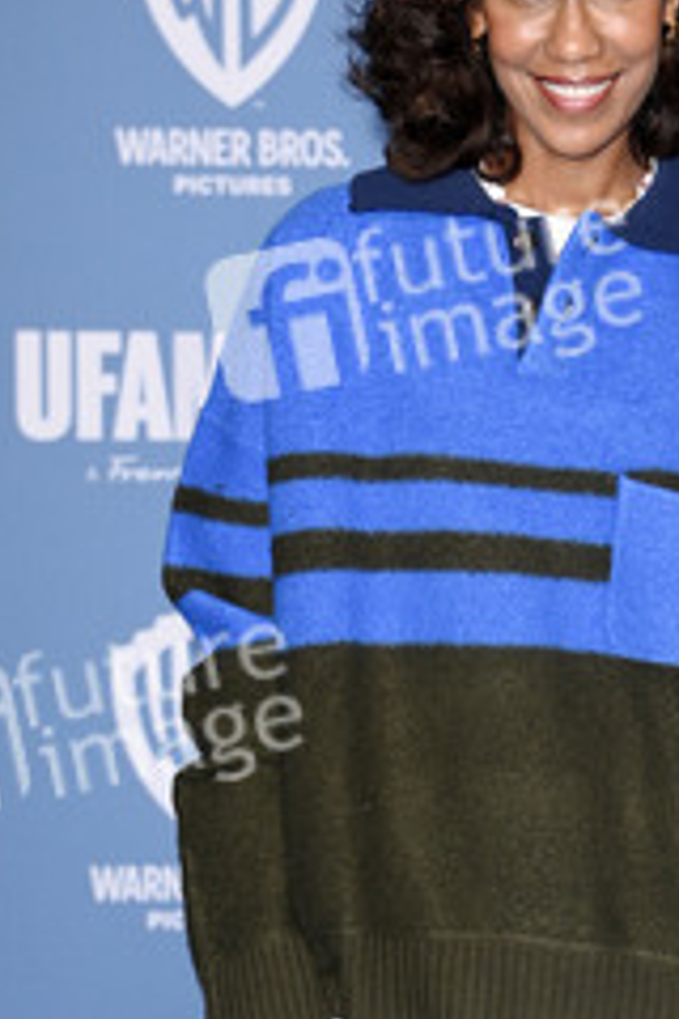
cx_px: 547
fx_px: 4951
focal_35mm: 175
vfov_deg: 11.7
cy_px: 514
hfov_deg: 7.8
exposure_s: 1/250
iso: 800
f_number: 5.6
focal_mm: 105
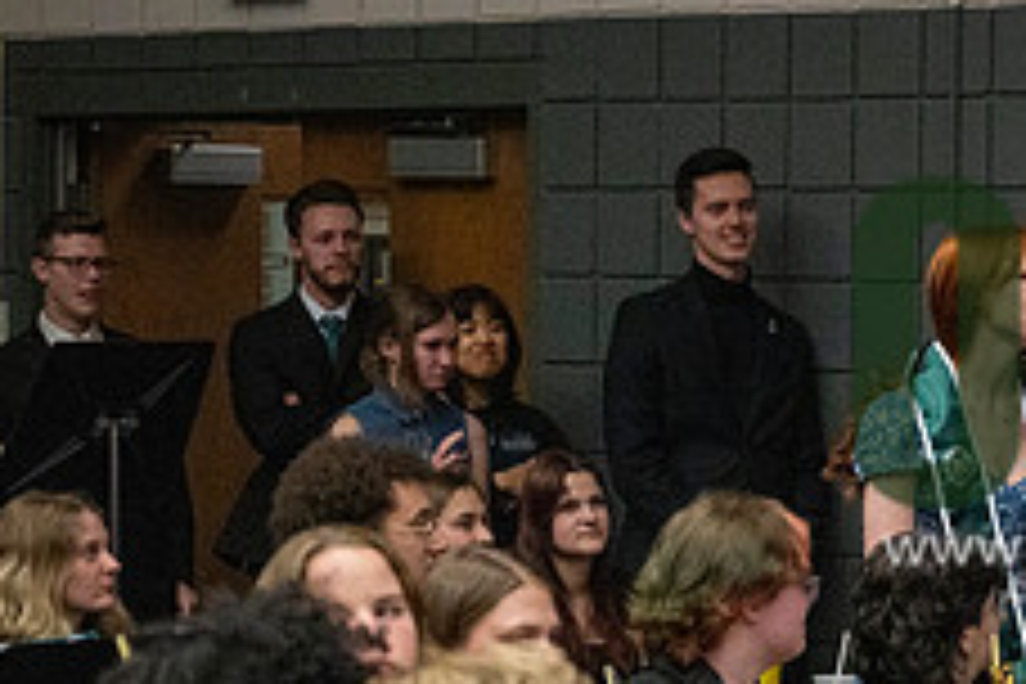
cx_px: 1192
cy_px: 389
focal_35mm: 178
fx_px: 5073
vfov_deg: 7.7
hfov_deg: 11.3
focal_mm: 70
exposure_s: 1/500
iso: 10000
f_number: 4
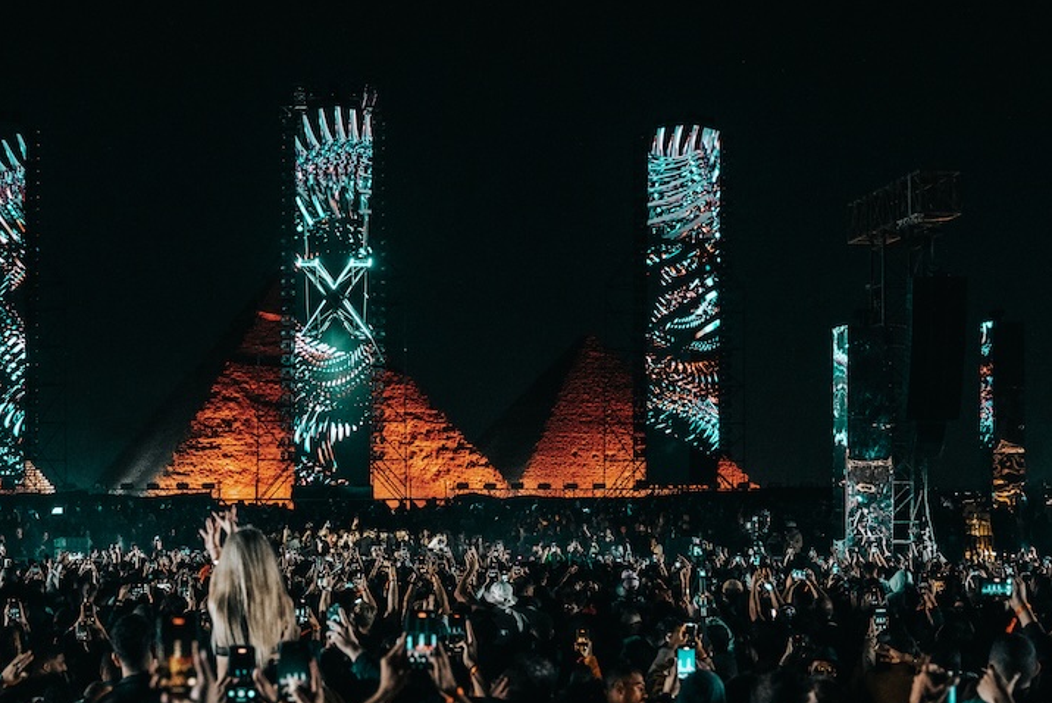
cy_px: 418
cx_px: 336
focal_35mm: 68
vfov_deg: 20.0
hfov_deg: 29.3
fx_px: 1993
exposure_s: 1/125
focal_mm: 40.7
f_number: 3.2
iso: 3200
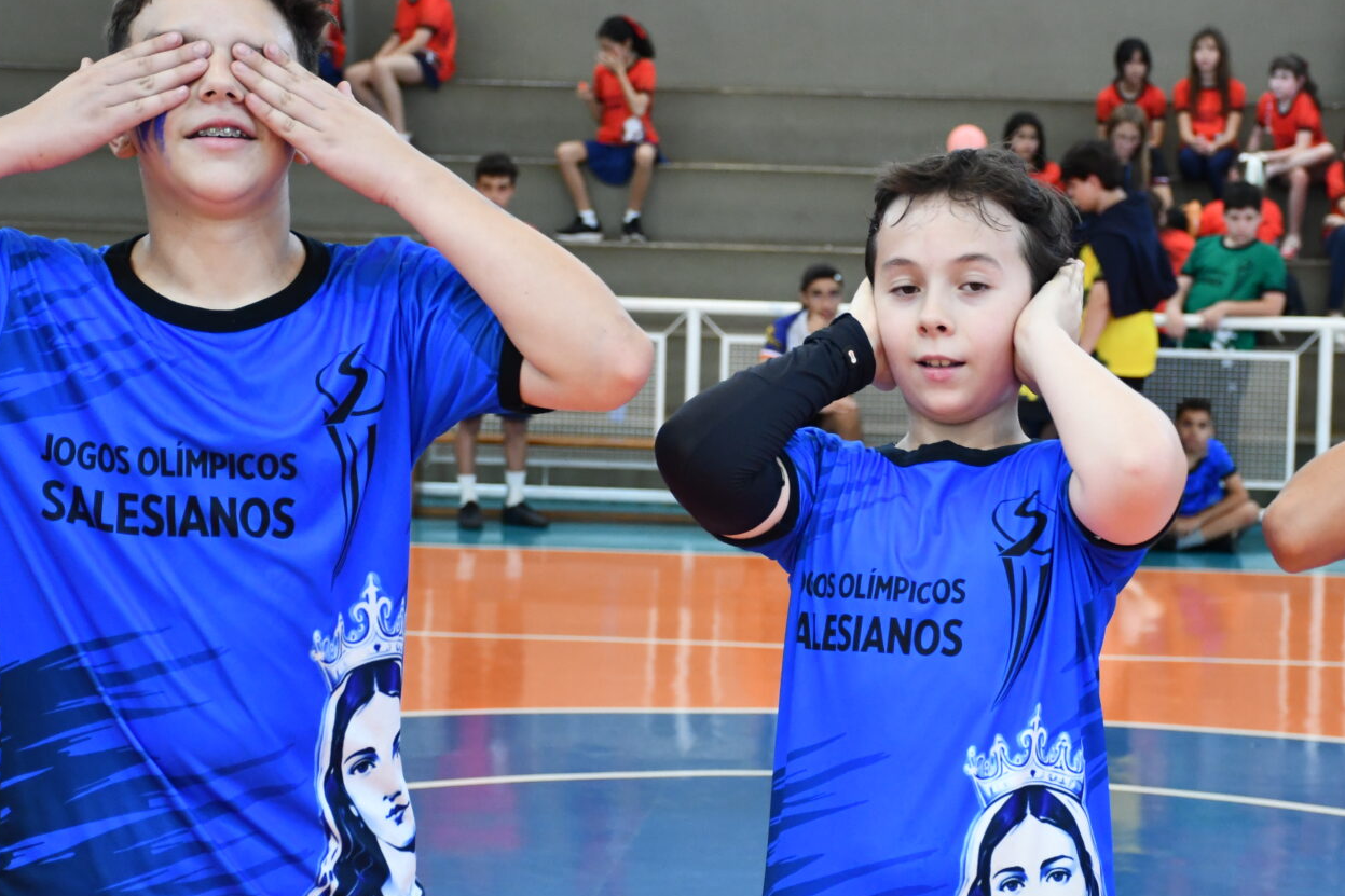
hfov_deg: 20.9
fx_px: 3623
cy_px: 446
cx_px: 917
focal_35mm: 97
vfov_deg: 14.1
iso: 1600
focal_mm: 42
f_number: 4.5
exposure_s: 1/125
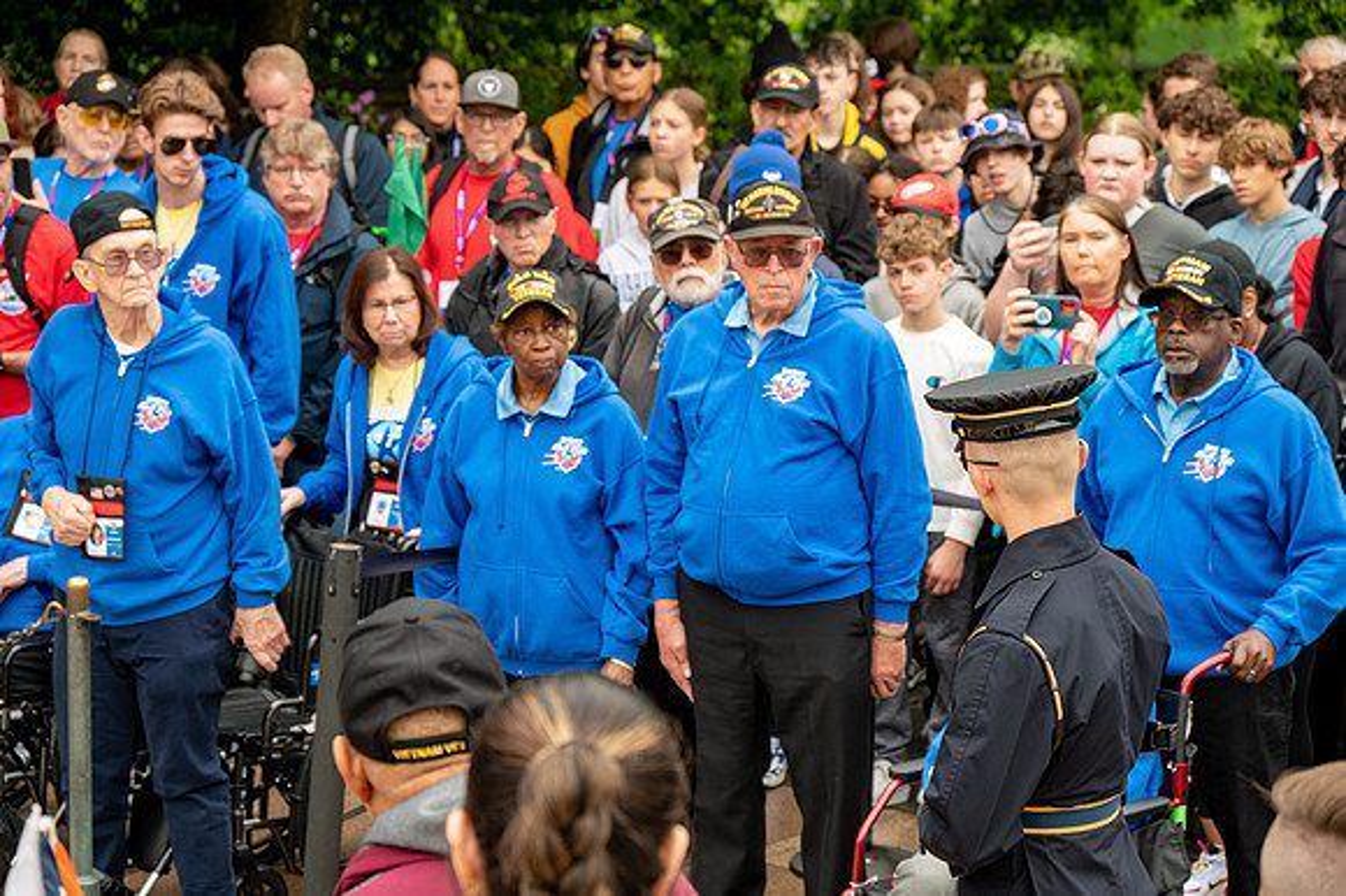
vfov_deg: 13.9
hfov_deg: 20.8
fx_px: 3662
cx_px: 673
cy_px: 448
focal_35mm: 98
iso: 500
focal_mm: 98
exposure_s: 1/100
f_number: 6.3
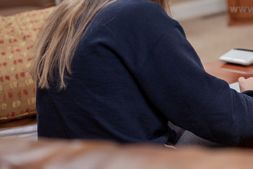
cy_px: 25
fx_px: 864
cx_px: 195
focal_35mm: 123
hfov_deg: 16.6
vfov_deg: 11.1
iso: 800
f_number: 3.2
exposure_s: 1/200
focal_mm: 70
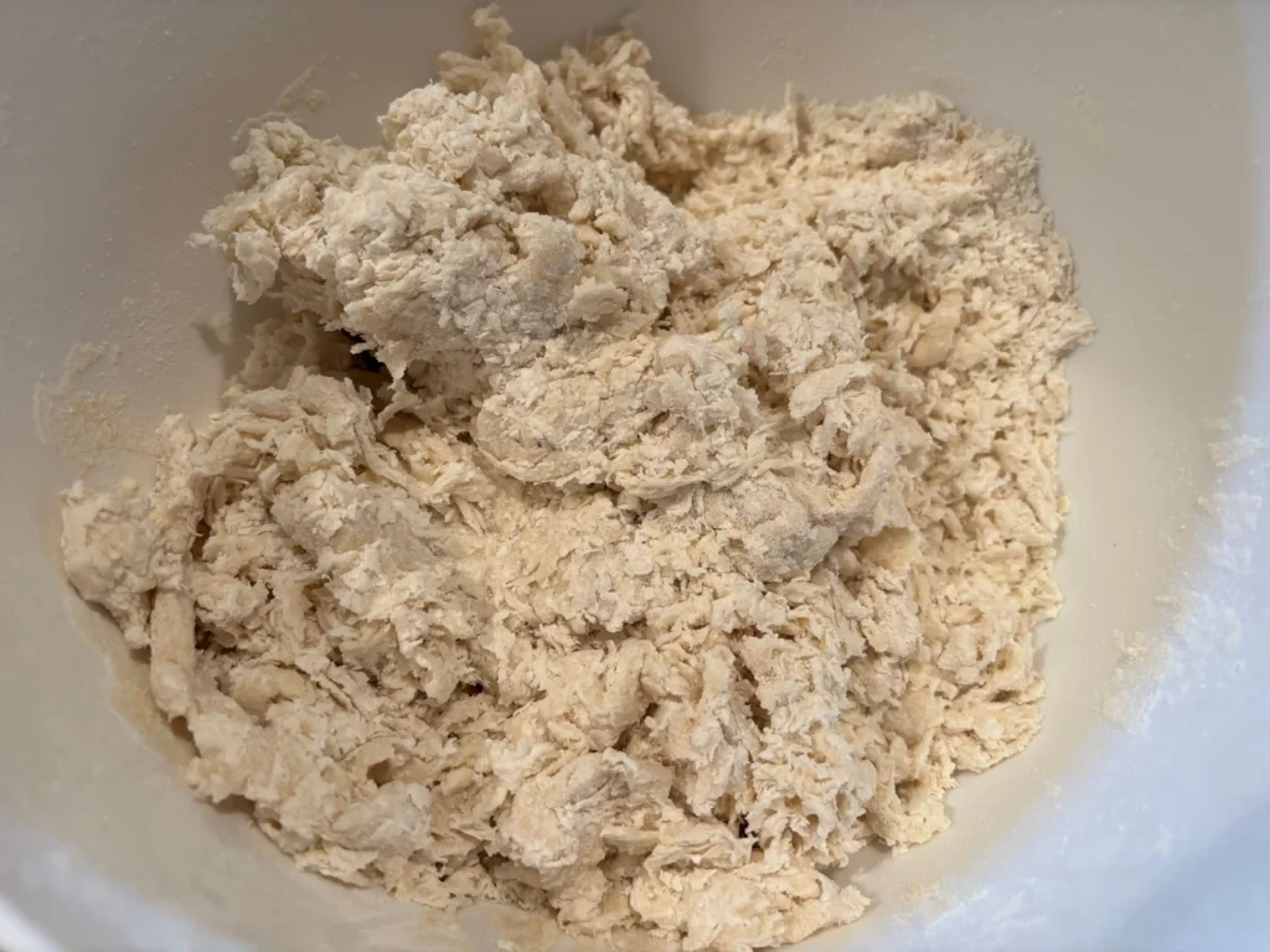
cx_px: 635
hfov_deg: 67.3
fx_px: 954
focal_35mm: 26
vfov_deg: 53.1
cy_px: 476
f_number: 1.6
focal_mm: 5.96
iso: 125
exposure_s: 1/120
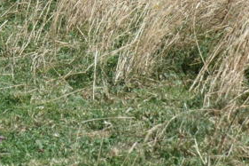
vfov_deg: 4.1
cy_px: -231
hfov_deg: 6.2
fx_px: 2288
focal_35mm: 331
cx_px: -128
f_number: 5.6
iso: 200
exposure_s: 1/1000
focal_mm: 22.6
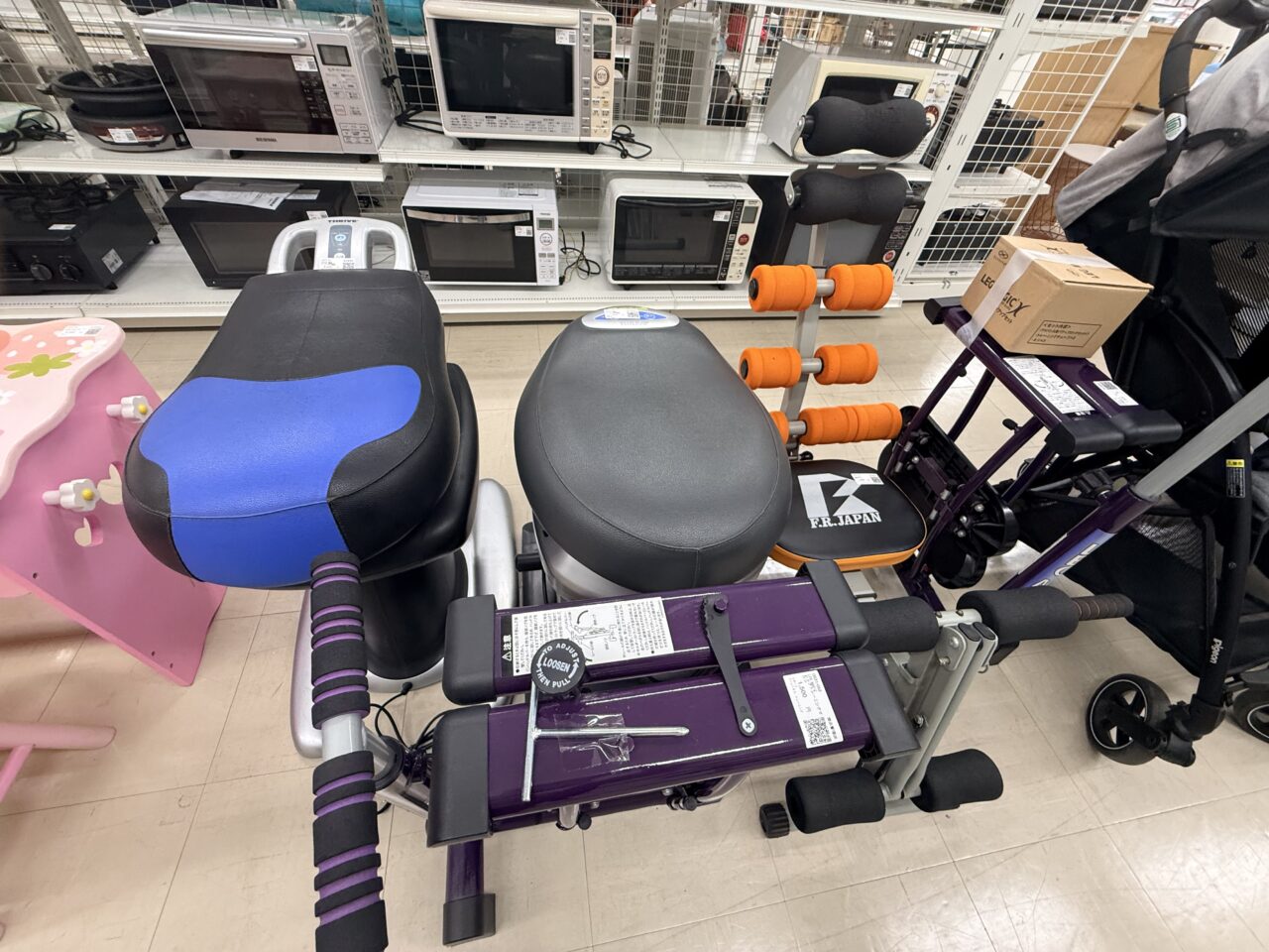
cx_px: 634
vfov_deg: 85.7
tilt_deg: -48.0
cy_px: 476
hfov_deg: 102.1
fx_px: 513
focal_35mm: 14
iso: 250
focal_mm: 2.22
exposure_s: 1/100
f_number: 2.2
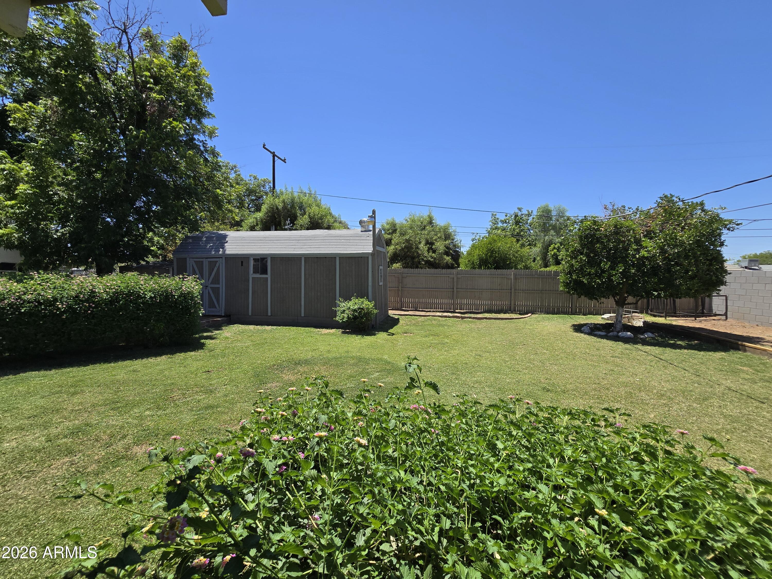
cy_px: 290
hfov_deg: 106.2
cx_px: 386
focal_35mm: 13
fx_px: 290
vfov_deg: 89.9
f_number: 2.2
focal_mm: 2.2
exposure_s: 1/2016
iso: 50
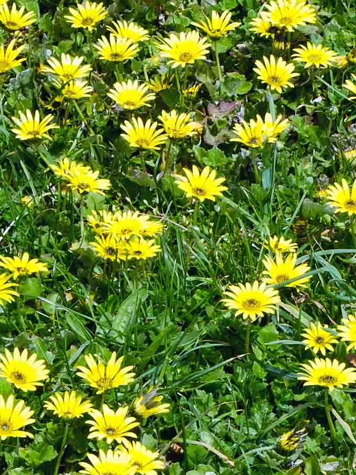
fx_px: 3208
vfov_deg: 8.4
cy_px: 555
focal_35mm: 234
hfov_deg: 6.3
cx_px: 385
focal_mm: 30
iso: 400
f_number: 10
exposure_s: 1/640
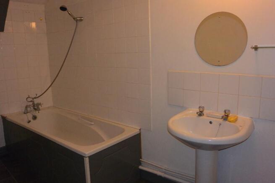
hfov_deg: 63.6
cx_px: 138
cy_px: 92
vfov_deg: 45.0
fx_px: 222
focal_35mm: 29
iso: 800
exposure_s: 1/60
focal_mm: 11
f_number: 3.5
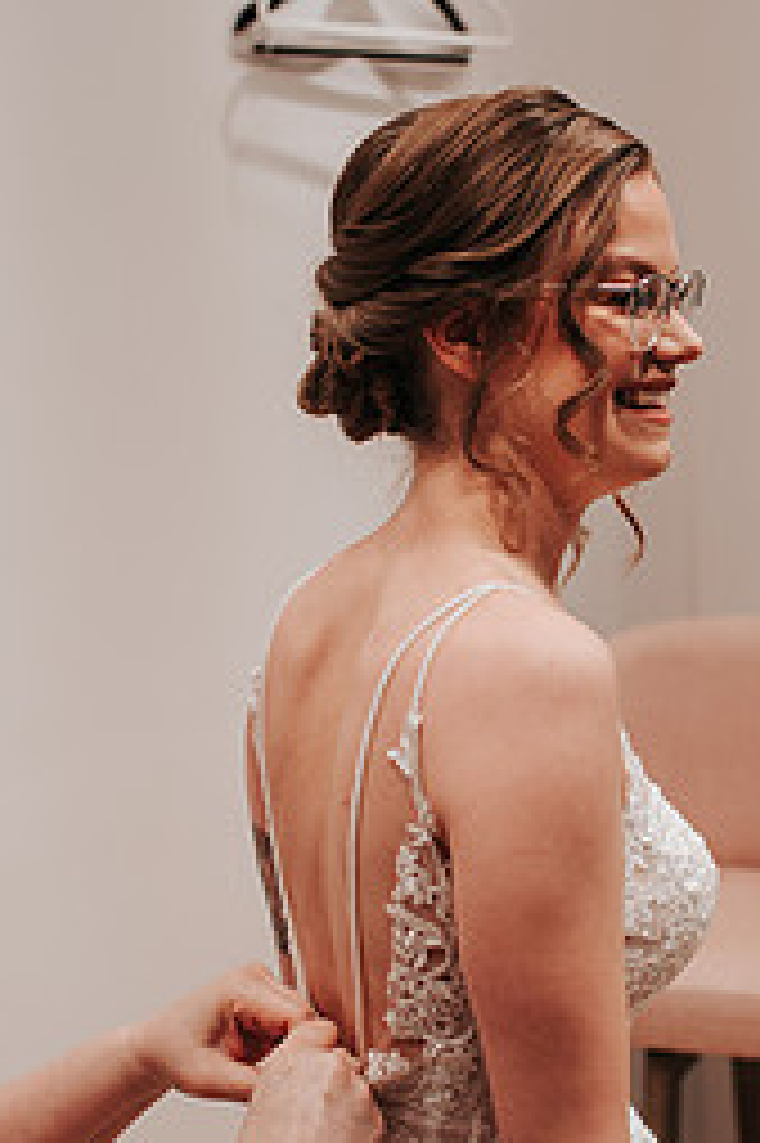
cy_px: 558
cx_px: 612
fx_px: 1966
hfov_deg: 21.6
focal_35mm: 62
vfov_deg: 32.4
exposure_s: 1/125
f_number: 2.8
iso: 200
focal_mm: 35
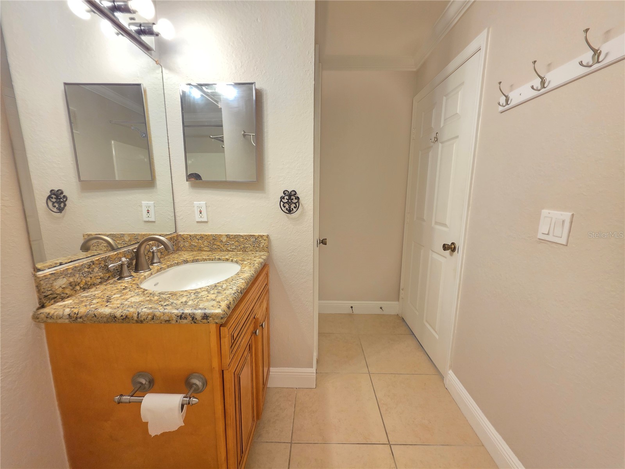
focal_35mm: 13
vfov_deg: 89.9
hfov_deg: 106.2
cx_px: 312
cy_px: 234
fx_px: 235
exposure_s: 1/60
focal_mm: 2.2
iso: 320
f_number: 1.9
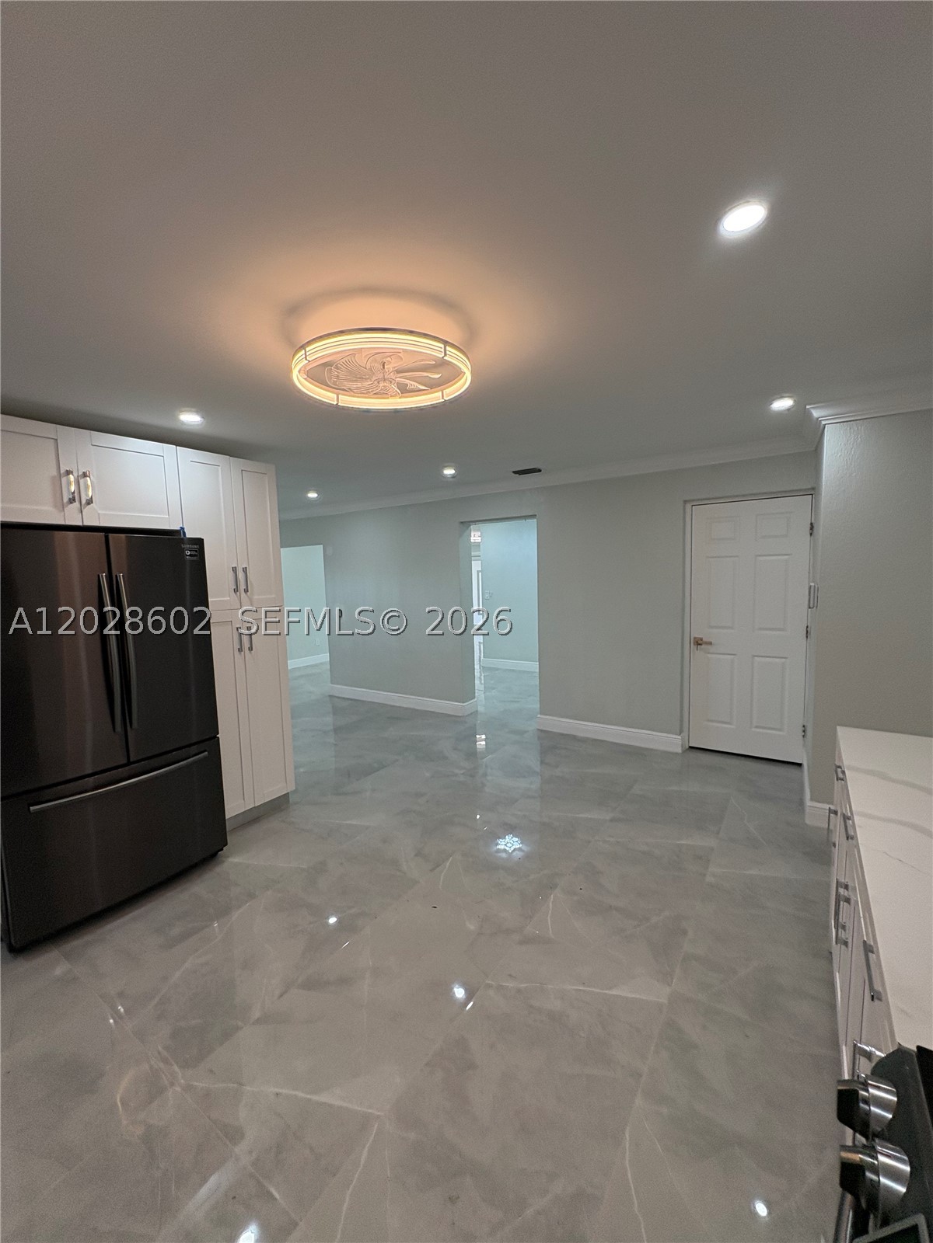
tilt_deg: -4.7
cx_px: 466
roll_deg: +1.7
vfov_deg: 102.1
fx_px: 503
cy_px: 622
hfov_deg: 85.7
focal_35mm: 14
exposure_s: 1/120
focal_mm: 2.22
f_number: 2.2
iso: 125
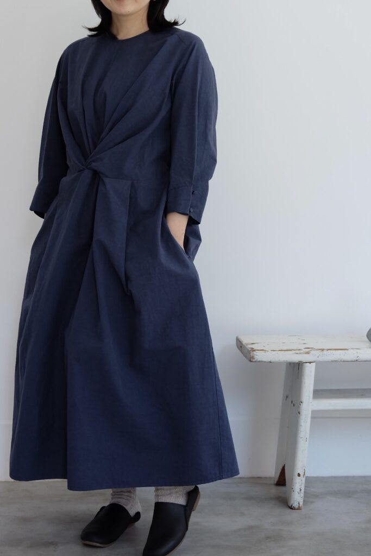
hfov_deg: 25.5
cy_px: 278
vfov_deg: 37.5
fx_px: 819
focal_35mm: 53
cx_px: 186
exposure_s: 1/210
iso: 400
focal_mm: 35
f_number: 2.8
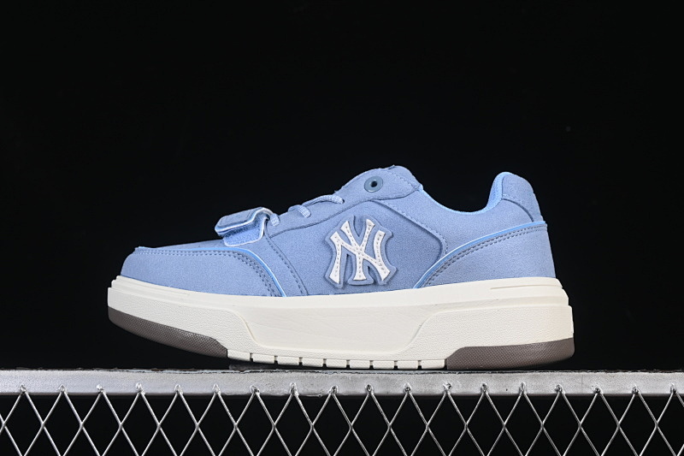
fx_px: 1425
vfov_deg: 18.2
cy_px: 228
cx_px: 342
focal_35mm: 75
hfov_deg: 27.0
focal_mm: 50
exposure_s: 1/80
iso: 160
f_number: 8
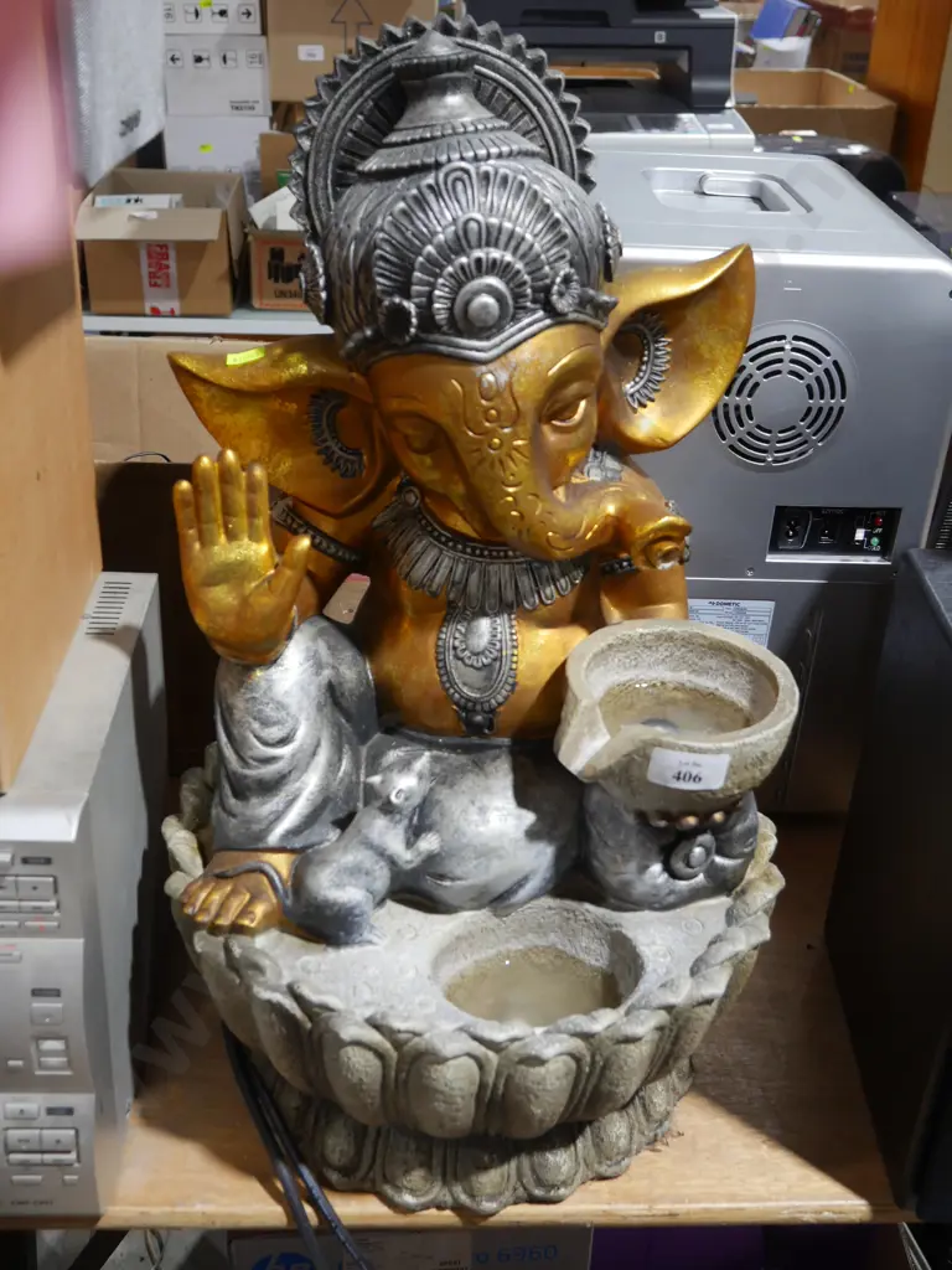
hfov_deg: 37.7
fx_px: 1393
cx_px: 476
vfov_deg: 49.0
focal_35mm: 38
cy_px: 635
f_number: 4.1
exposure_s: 1/60
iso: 500
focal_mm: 19
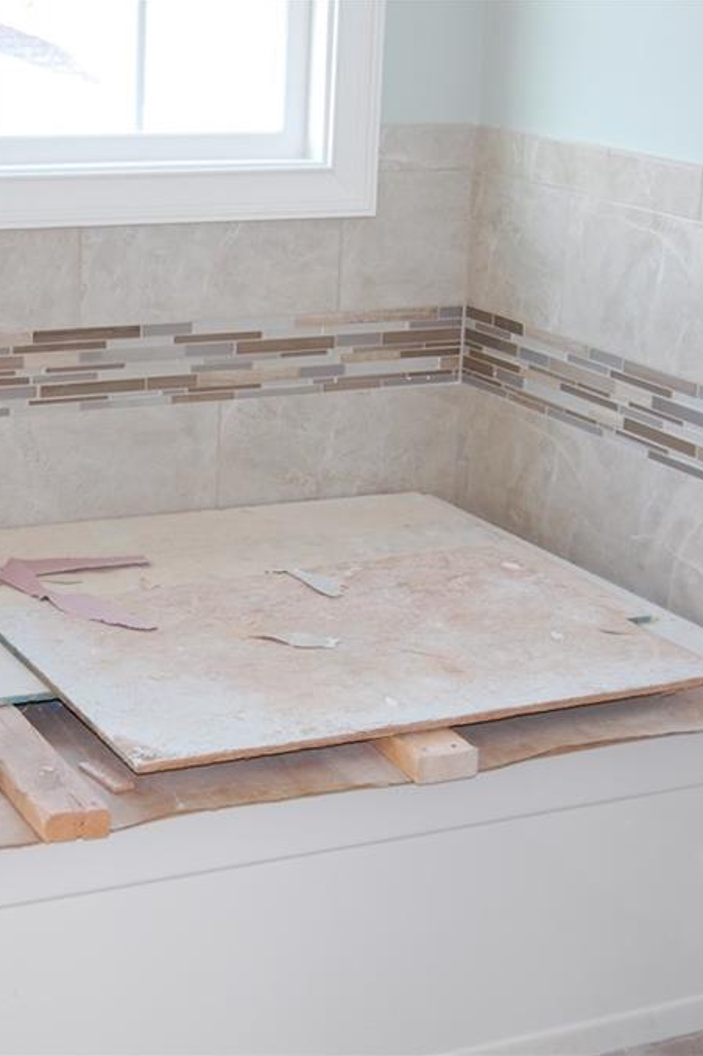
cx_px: 126
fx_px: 1993
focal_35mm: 68
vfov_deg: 29.7
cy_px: 527
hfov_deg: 19.8
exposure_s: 1/60
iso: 400
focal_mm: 30
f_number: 4.2
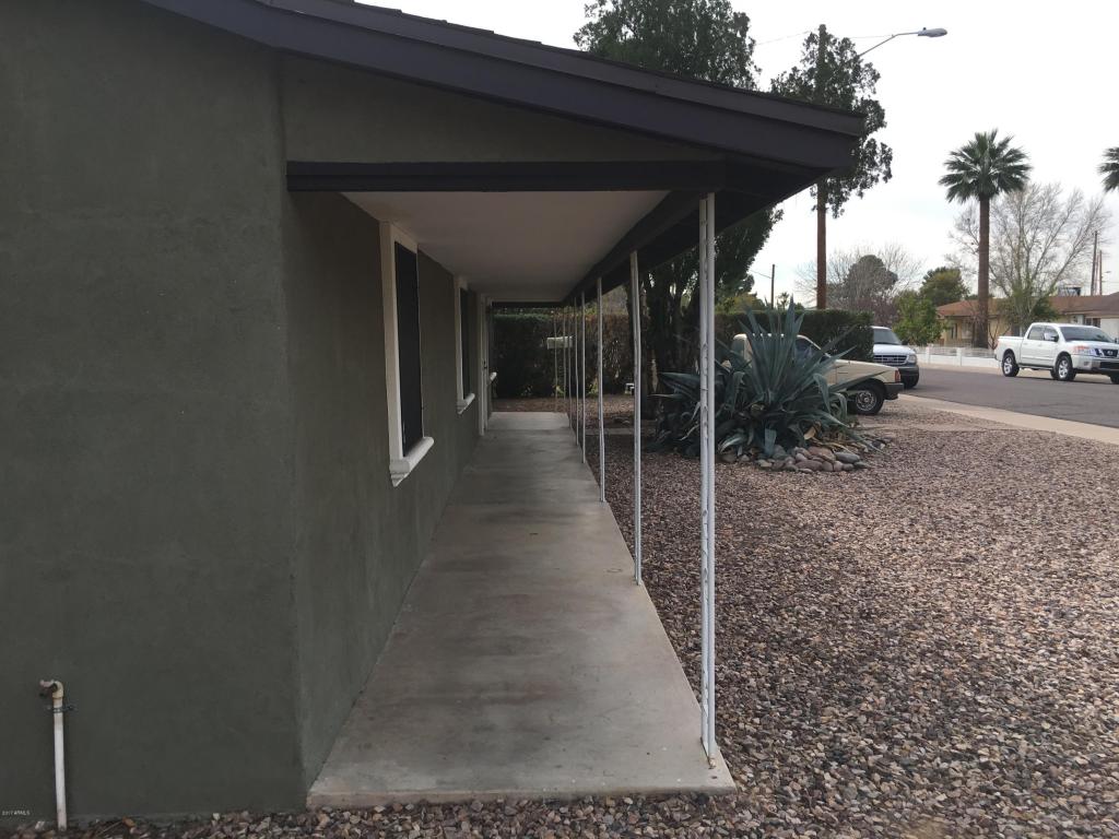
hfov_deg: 61.7
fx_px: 937
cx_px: 560
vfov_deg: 48.2
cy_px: 420
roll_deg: +0.9
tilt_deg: -3.7
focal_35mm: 29
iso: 25
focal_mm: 4.15
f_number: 2.2
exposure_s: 1/818
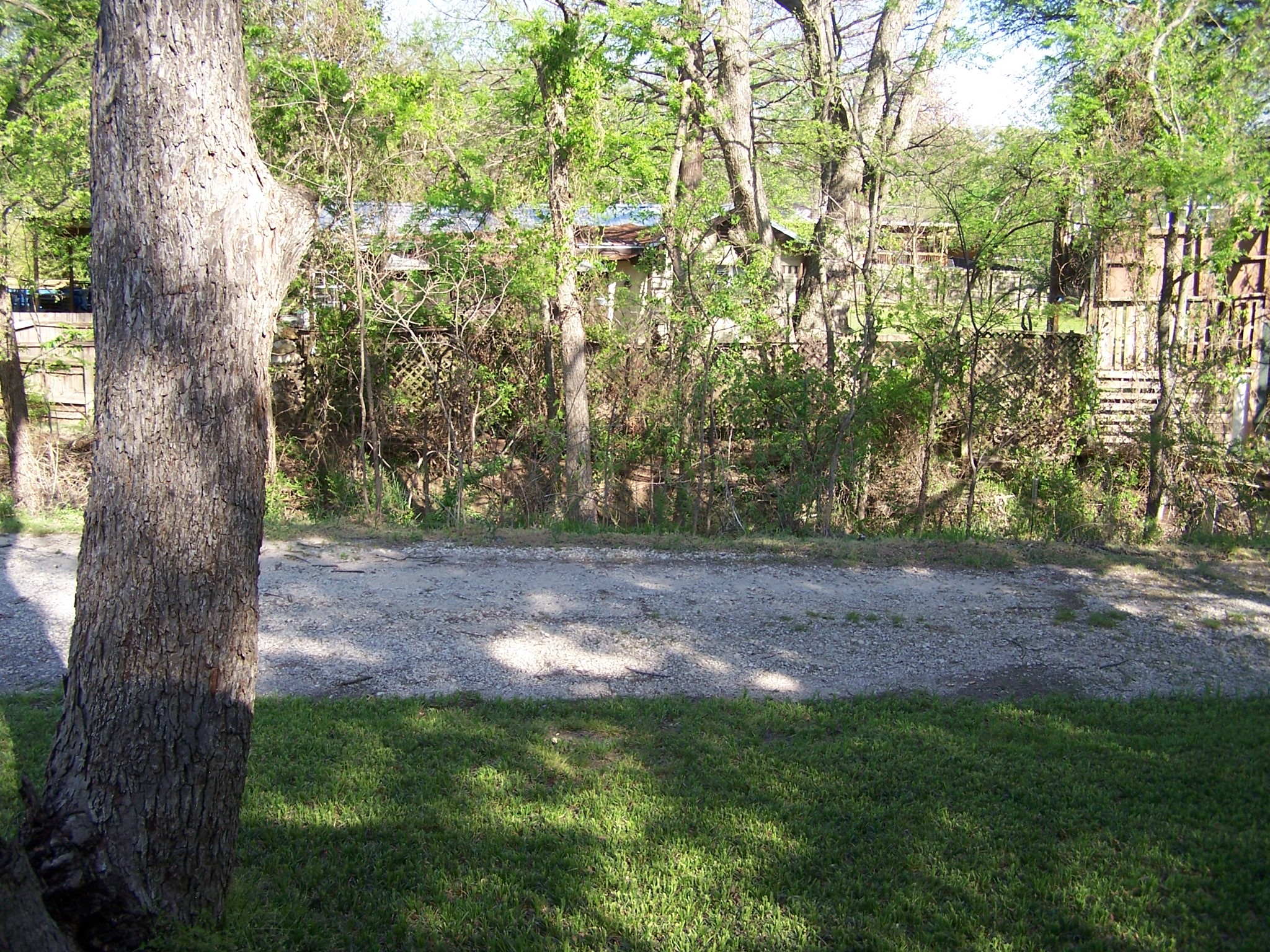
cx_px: 635
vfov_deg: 37.7
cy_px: 476
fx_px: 1394
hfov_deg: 49.0
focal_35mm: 38
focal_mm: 6.3
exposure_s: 1/320
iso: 80
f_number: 2.8
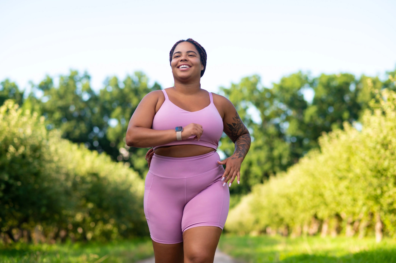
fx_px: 934
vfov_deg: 16.1
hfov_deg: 23.9
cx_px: 198
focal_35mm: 85
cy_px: 132
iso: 320
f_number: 2.5
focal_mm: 85
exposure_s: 1/1600
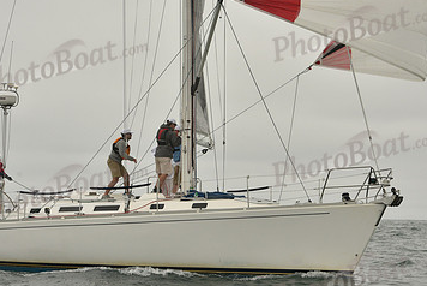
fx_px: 1353
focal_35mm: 114
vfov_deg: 12.0
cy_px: 110
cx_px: 211
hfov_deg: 17.9
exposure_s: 1/800
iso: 320
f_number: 10
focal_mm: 70
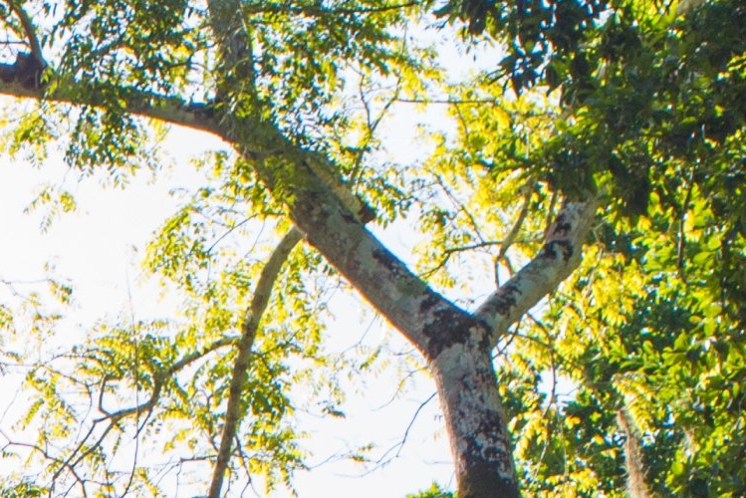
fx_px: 12127
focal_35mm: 585
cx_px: -800
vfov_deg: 2.3
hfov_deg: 3.5
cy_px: 1649
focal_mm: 85
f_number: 1.8
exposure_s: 1/400
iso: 400
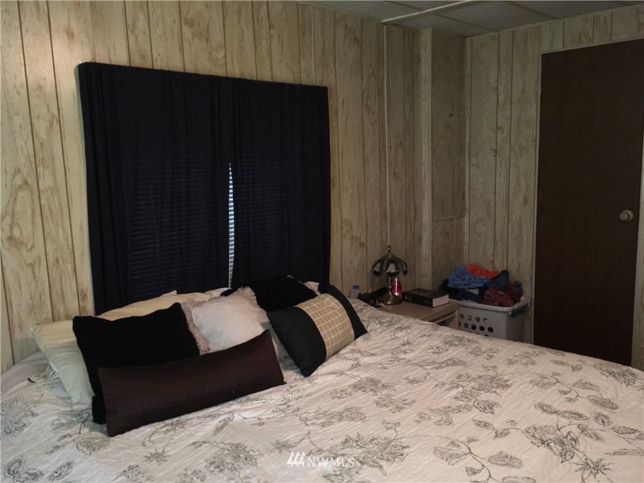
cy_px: 242
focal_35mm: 29
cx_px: 322
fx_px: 540
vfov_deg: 48.2
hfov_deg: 61.7
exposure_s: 1/16
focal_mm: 4.15
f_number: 2.2
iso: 50
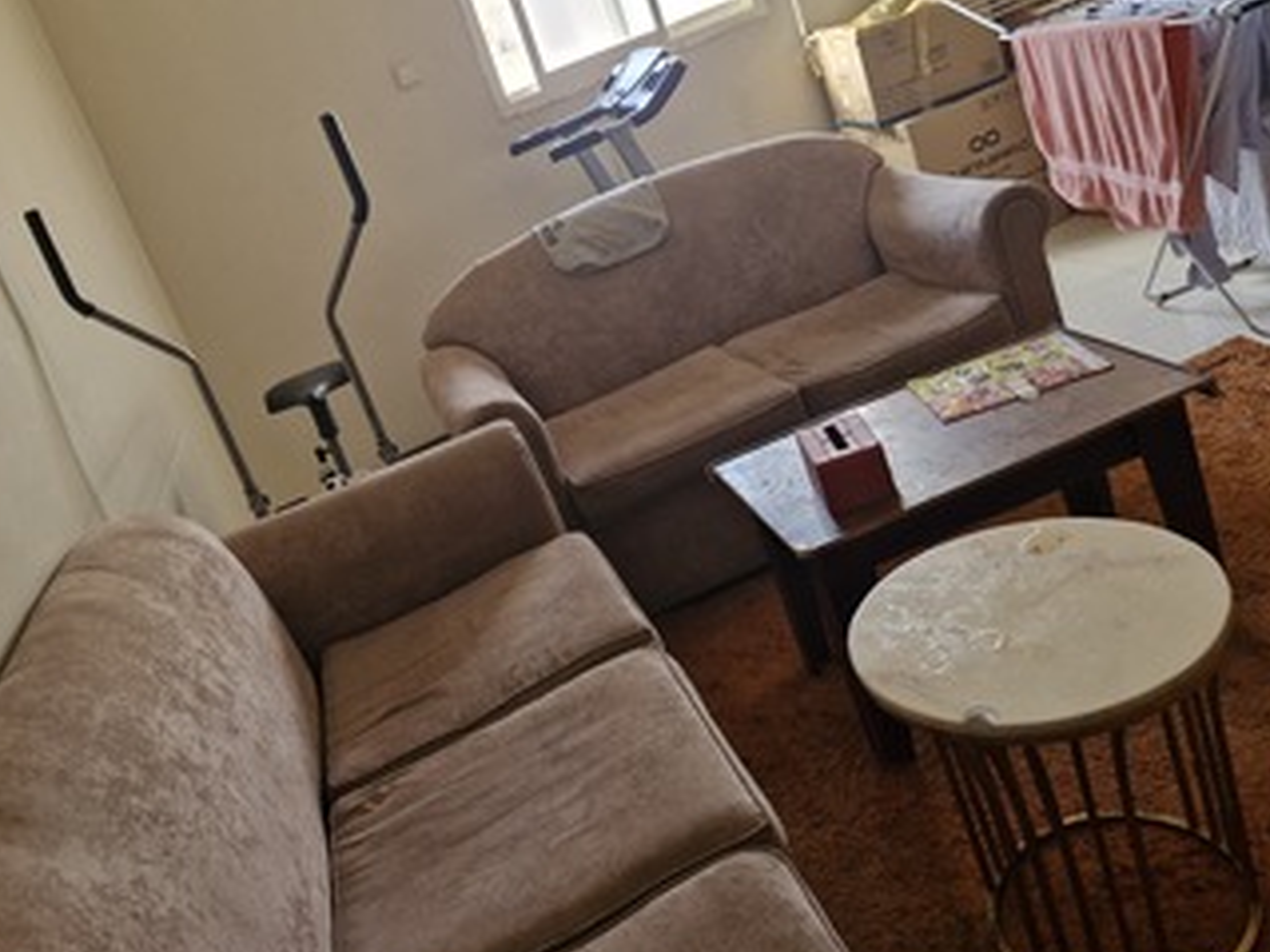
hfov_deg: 55.3
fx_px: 1210
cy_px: 349
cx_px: 591
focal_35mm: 33
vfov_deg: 42.5
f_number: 1.8
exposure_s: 1/100
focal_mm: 5.54
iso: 200
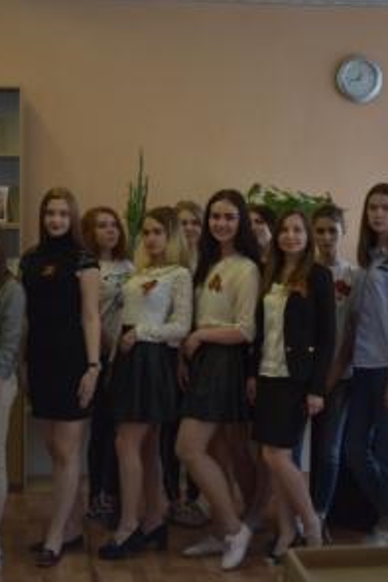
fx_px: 1227
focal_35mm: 76
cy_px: 293
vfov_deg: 26.6
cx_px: 209
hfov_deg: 18.0
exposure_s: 1/400
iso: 500
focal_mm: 50
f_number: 1.8
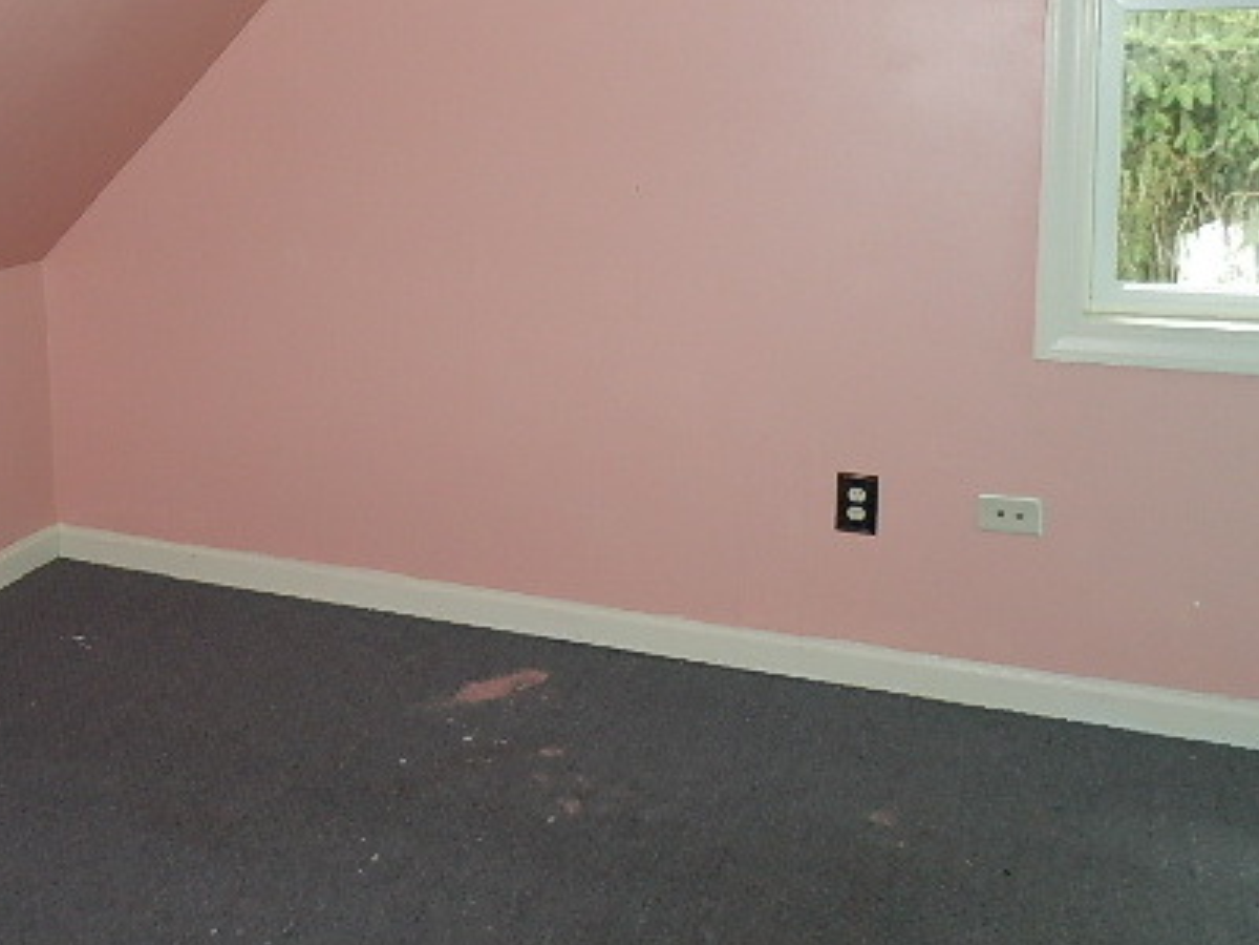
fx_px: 1455
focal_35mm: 40
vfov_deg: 34.9
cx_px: 353
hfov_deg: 45.5
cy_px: 198
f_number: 3
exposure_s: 1/30
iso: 200
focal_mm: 4.5
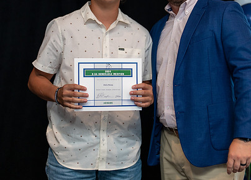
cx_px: 148
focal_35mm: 89
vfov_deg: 16.1
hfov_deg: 22.3
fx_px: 635
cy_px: 59
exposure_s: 1/320
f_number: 1.2
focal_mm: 50
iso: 200
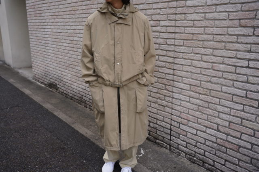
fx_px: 245
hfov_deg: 55.7
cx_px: 130
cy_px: 86
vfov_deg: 38.7
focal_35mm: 34
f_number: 4.5
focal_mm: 34.1
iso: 100
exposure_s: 1/200
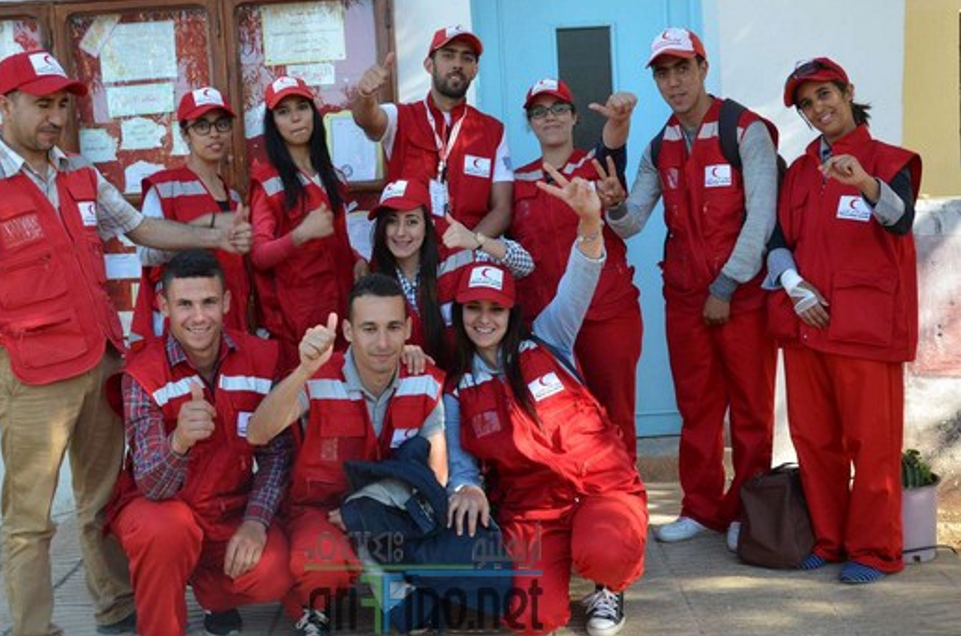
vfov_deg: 32.5
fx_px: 1092
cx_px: 424
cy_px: 283
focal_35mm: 41
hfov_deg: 47.4
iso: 200
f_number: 5.6
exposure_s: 1/125
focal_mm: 22
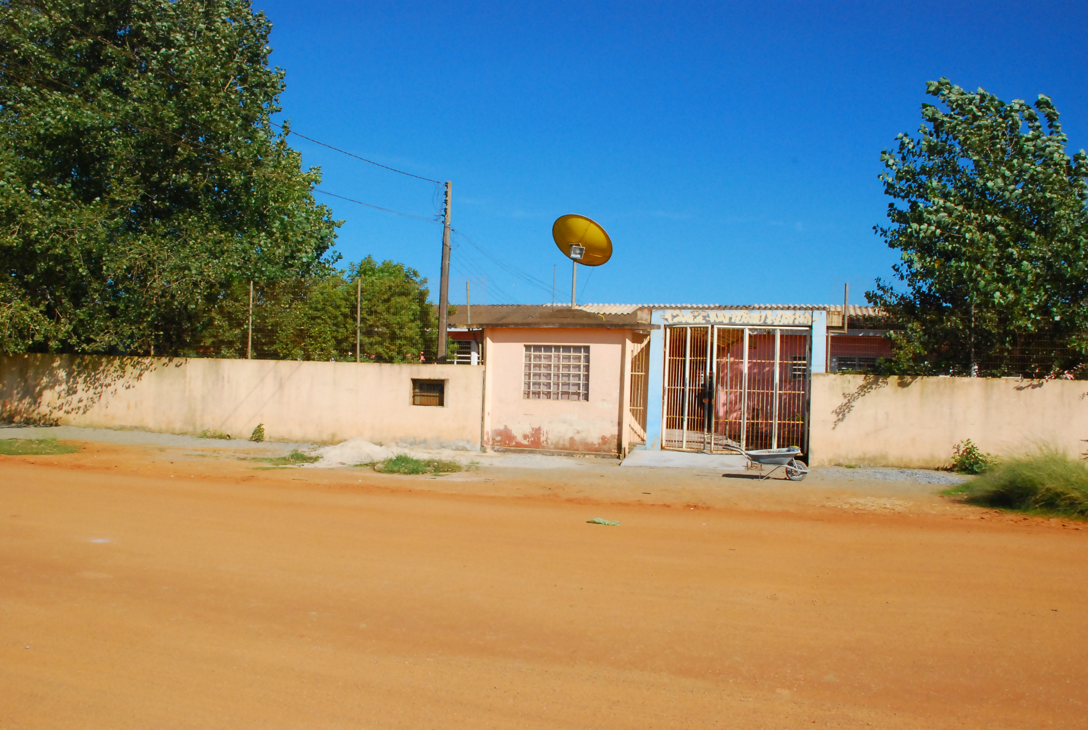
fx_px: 818
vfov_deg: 48.1
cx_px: 544
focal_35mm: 27
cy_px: 365
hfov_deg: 67.3
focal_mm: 18
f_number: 18
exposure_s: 1/500
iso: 1000
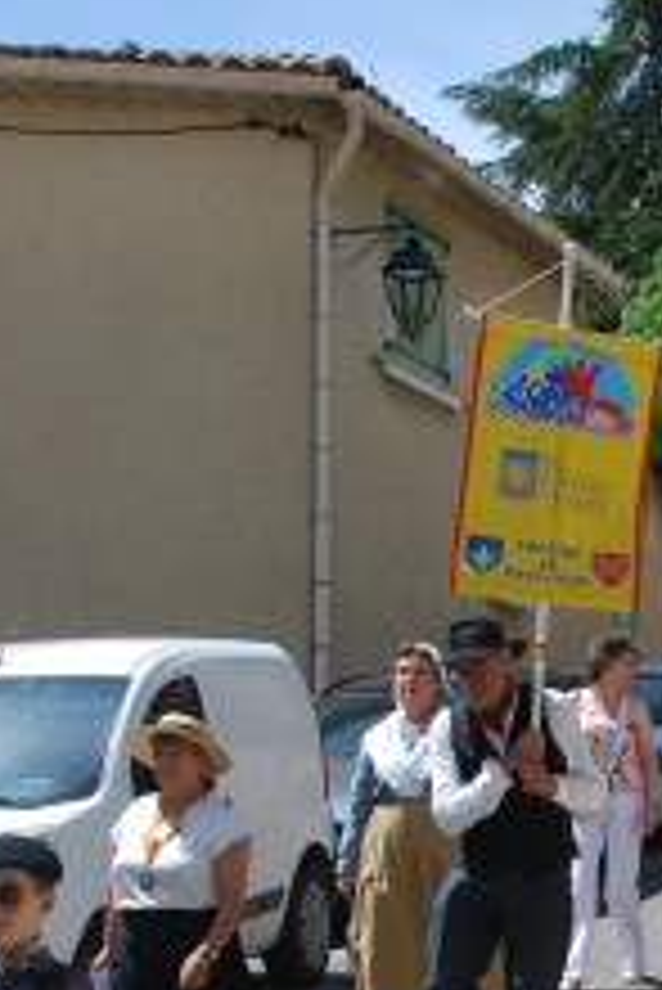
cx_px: 705
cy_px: 882
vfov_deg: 22.1
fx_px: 2478
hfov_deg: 14.9
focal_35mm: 90
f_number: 8
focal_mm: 22
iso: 100
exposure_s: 1/250
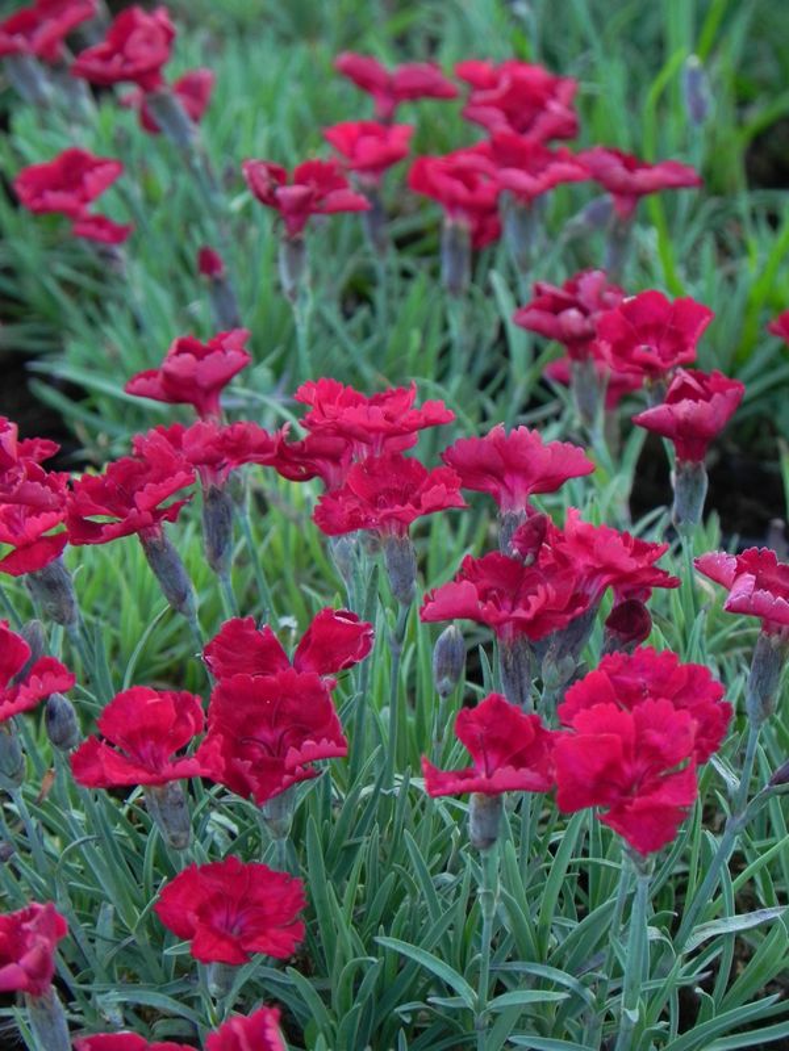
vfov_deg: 8.0
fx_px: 7506
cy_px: 526
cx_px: 394
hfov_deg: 6.0
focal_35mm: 247
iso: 160
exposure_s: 1/100
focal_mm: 44
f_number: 5
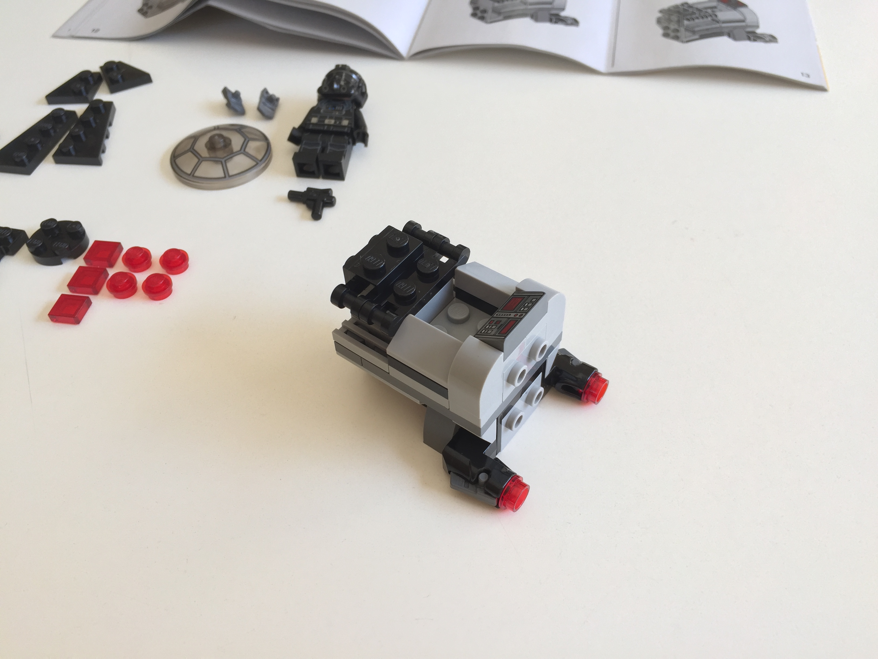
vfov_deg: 48.2
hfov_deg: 61.7
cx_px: 439
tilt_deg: -48.9
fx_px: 736
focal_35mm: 29
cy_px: 330
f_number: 2.2
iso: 32
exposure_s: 1/118
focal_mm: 4.15
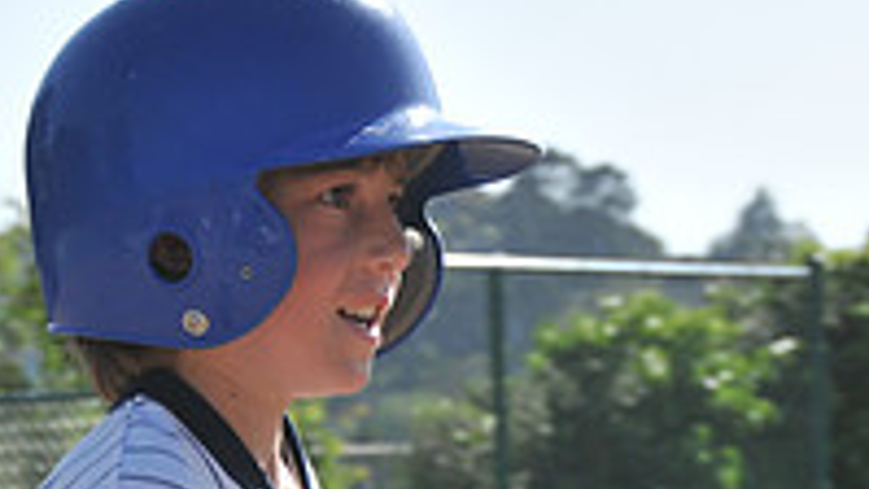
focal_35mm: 283
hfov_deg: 7.6
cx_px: 288
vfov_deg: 4.3
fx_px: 6522
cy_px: 360
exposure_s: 1/500
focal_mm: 62
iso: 200
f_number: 8
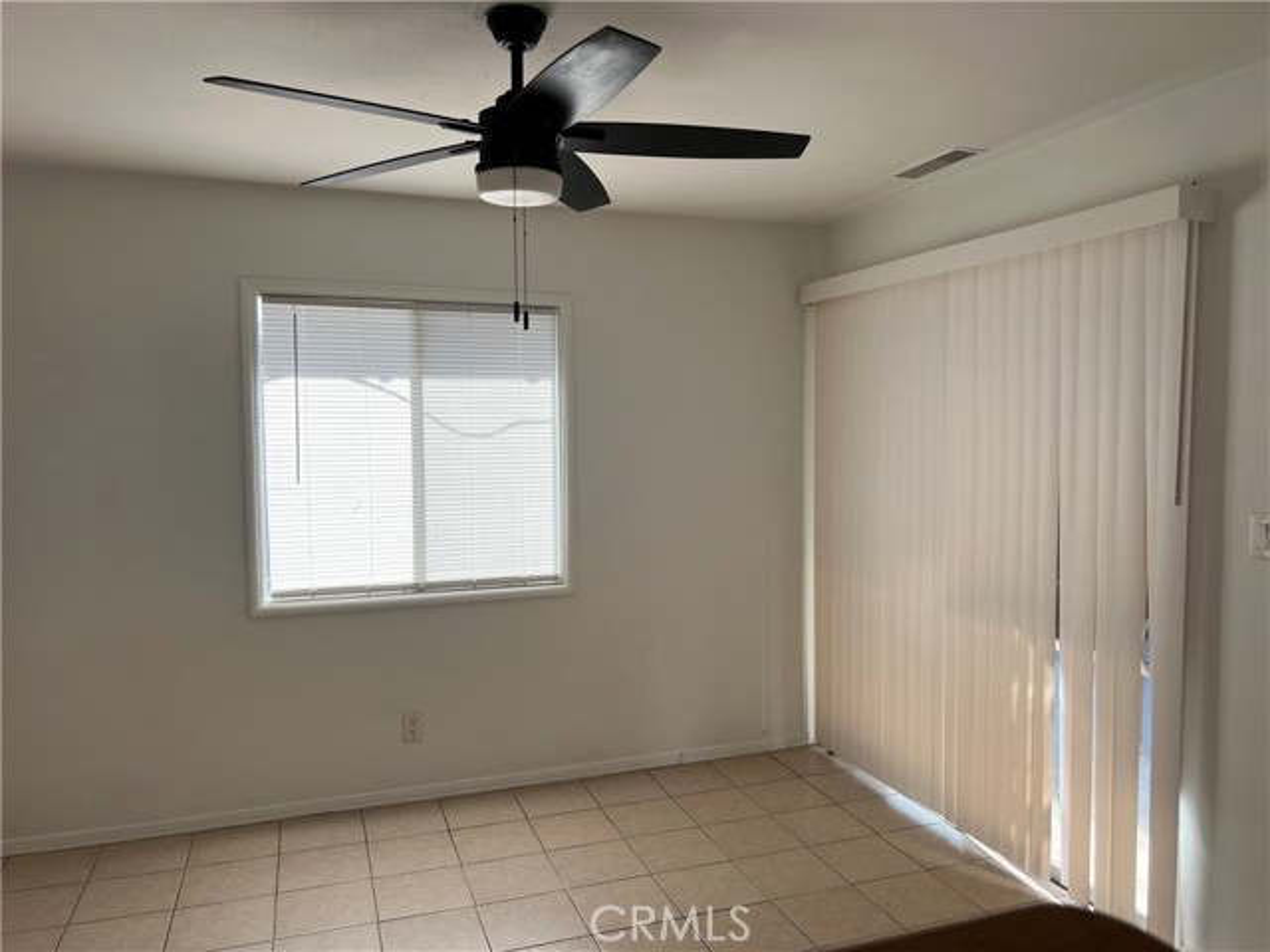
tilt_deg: -4.6
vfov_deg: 53.1
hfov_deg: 67.3
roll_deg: -0.2
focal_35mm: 26
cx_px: 635
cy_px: 476
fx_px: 954
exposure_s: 1/539
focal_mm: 5.7
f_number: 1.5
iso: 50
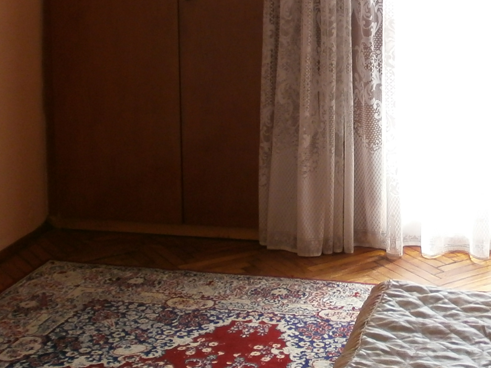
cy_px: 4
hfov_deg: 25.3
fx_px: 1064
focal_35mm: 75
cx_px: 422
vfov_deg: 19.1
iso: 100
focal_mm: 4.8
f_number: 2.9
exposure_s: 1/60
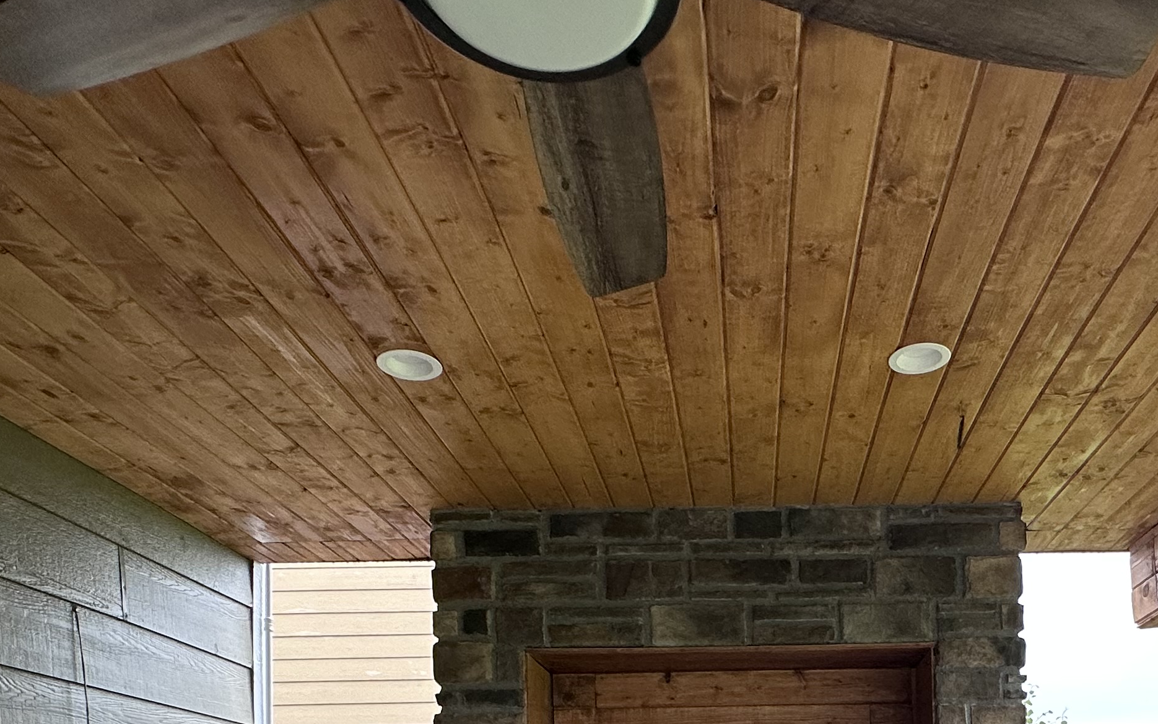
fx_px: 1010
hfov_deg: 58.4
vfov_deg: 33.3
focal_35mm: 32
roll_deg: +1.5
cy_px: 834
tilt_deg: +0.1
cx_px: 765
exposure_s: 1/99
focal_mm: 2.22
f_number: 2.2
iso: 125
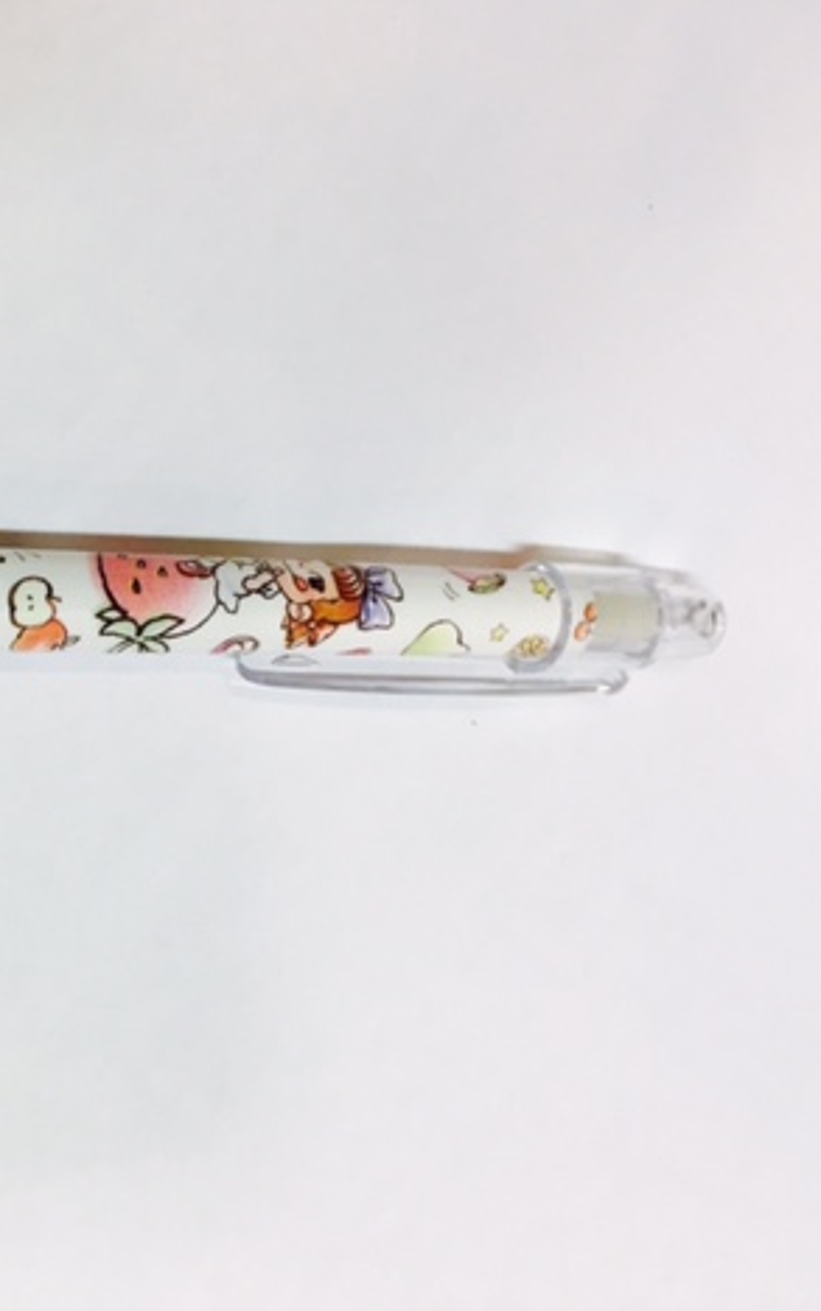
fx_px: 1502
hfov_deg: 28.3
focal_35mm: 42
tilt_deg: -61.9
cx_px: -36
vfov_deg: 47.2
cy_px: 641
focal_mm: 4.15
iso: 40
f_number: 2.2
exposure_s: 1/33
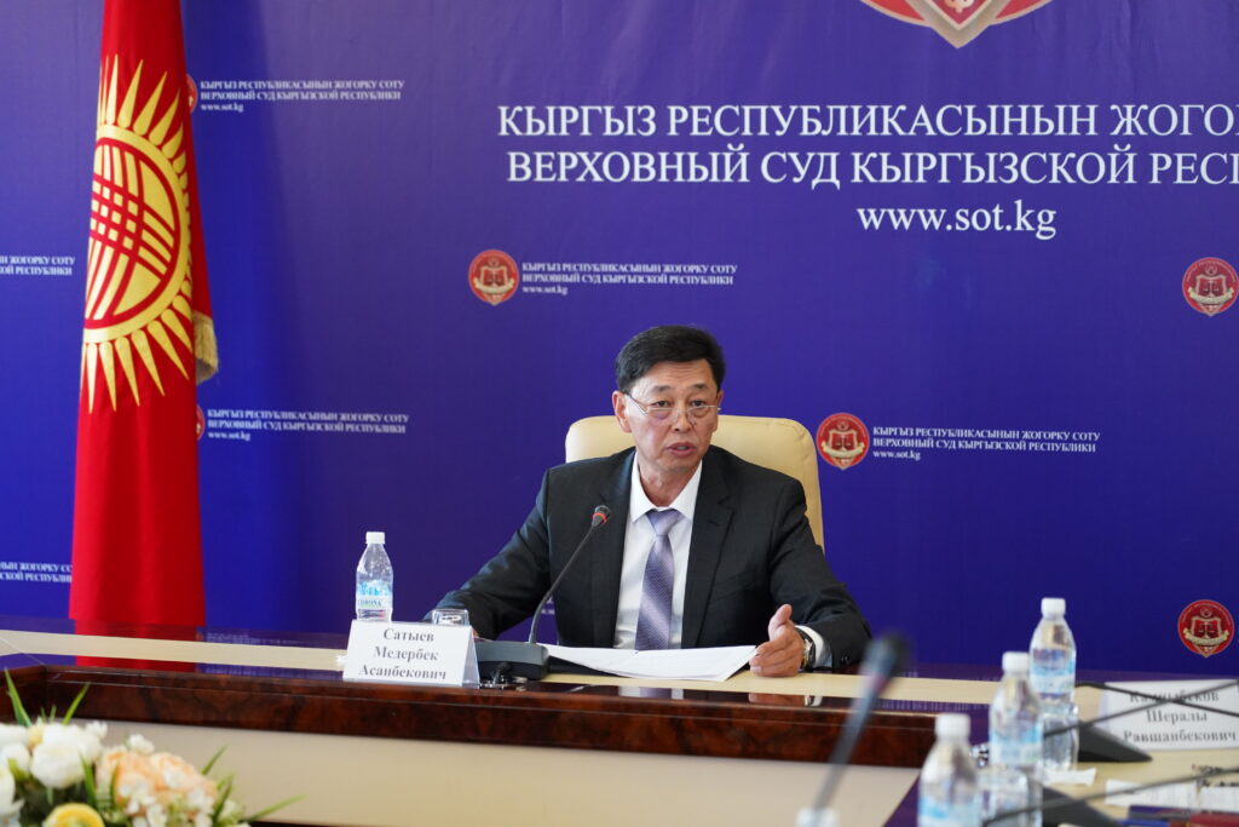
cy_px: 414
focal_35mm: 105
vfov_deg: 13.0
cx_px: 620
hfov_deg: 19.5
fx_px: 3614
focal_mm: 105
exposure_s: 1/160
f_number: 4
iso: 4000
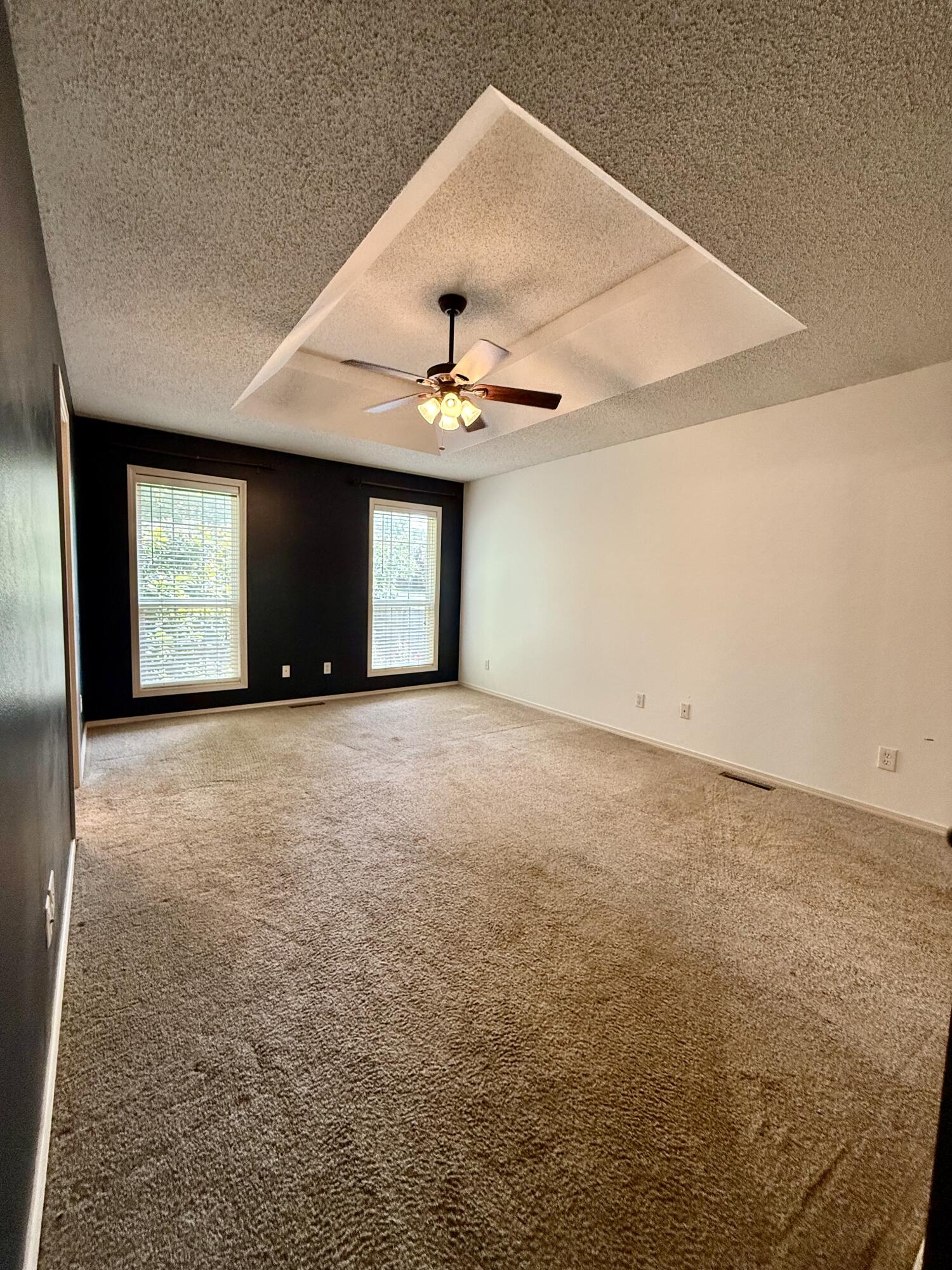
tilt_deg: -5.0
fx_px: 513
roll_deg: -1.5
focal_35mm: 14
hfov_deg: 85.7
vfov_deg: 102.1
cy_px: 635
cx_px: 476
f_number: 2.2
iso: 320
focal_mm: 2.22
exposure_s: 1/99
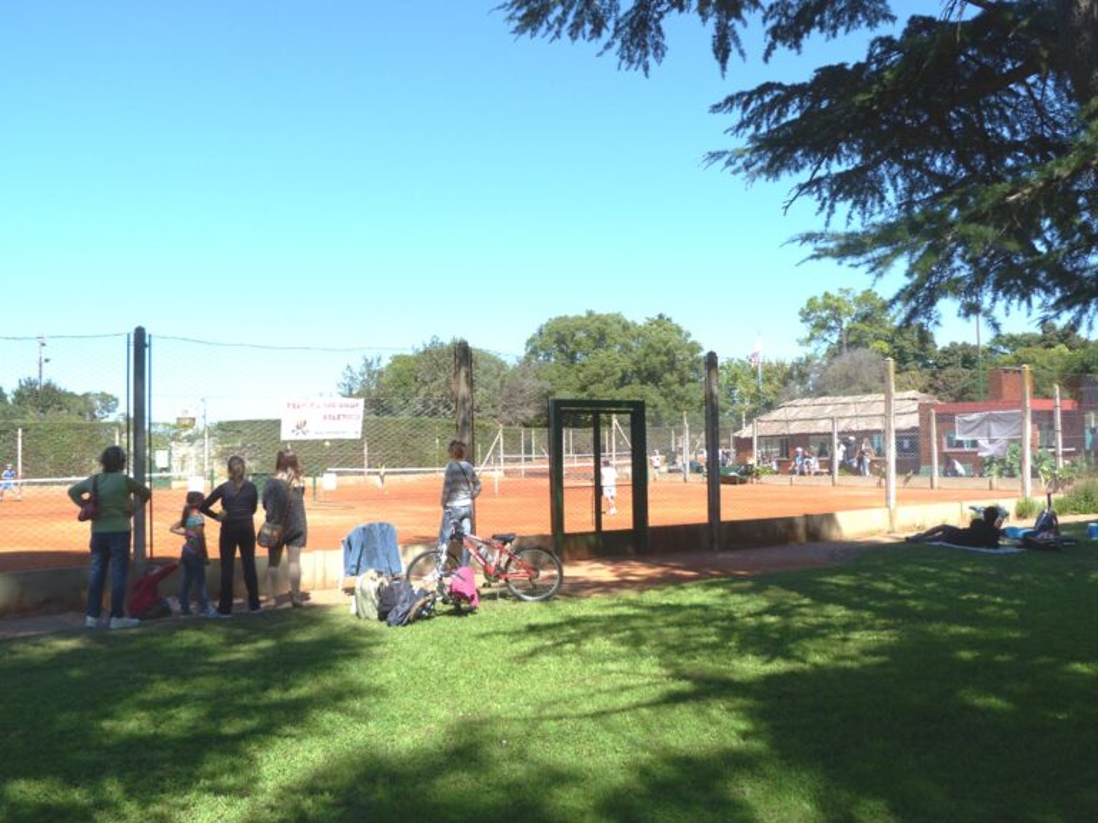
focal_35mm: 30
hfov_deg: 60.0
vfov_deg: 46.8
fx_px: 952
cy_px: 412
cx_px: 549
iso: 100
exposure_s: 1/500
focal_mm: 5.3
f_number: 2.9
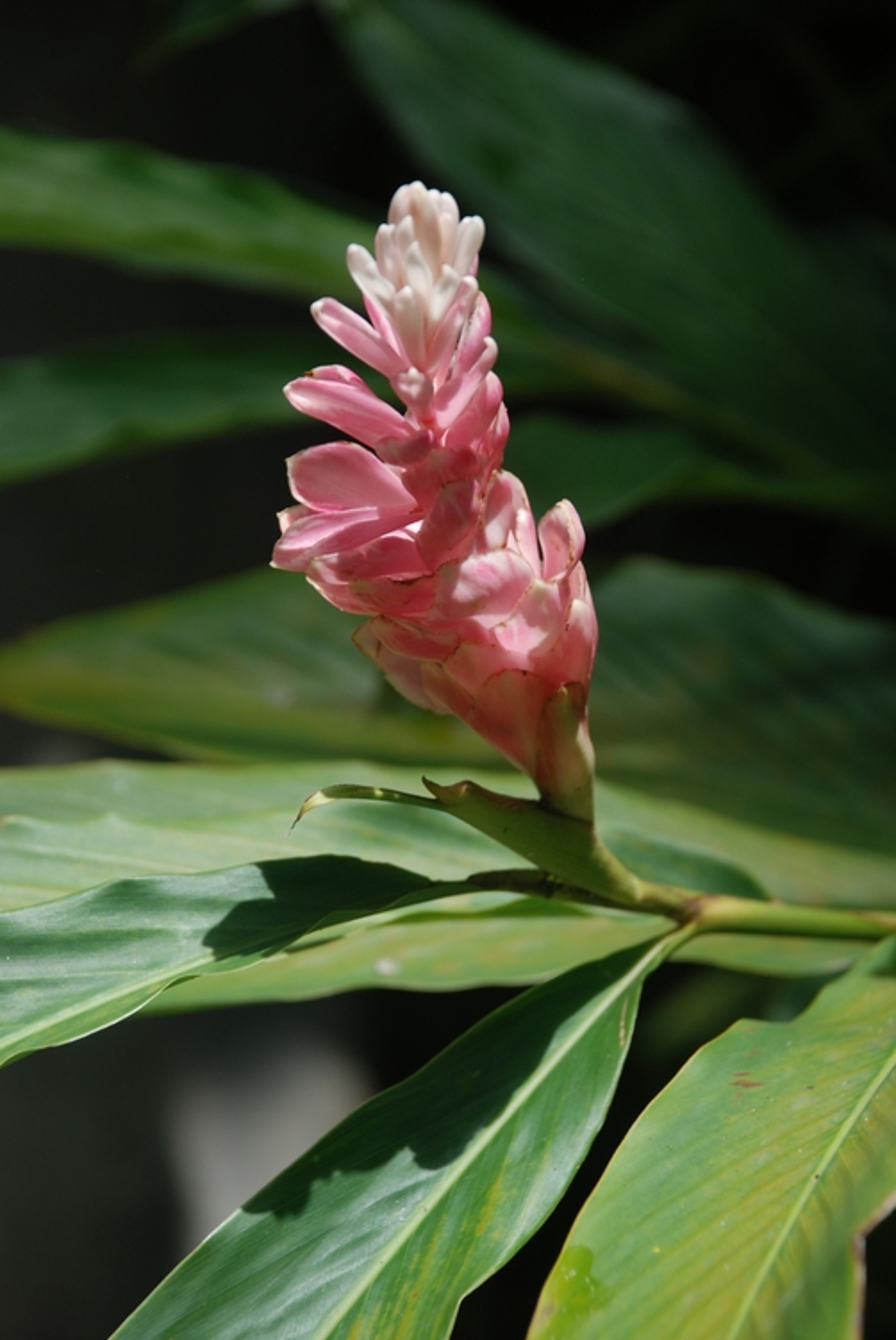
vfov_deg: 13.0
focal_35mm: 158
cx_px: 448
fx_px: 5863
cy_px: 670
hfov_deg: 8.7
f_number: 5.6
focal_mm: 105
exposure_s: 1/350
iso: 200
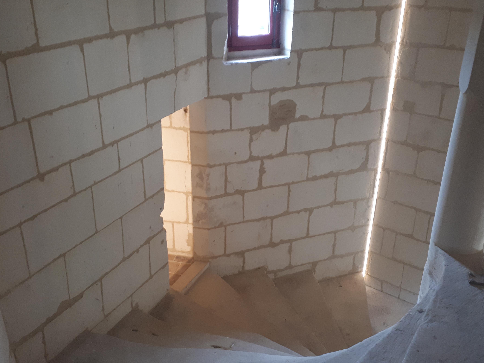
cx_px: 243
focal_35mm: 35
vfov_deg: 40.7
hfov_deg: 52.6
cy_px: 190
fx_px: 489
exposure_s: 1/20
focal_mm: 3.6
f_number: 1.9
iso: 160
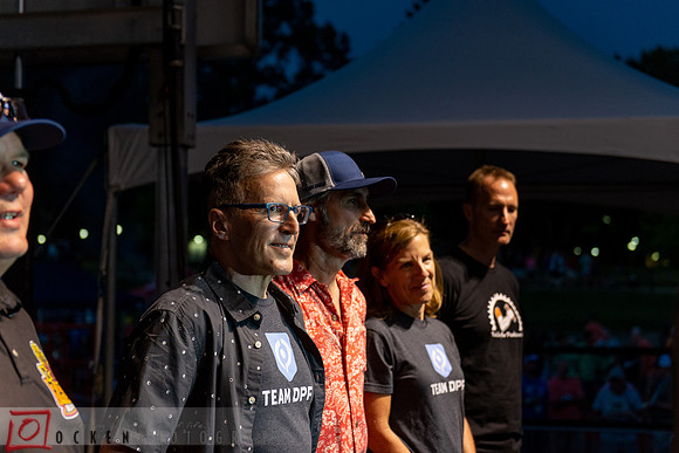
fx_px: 1056
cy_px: 226
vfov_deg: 24.2
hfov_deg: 35.6
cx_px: 340
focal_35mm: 56
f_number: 3.5
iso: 1600
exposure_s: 1/125
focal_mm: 56
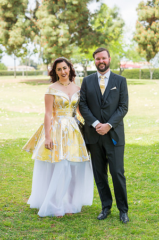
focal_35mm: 70
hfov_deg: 19.4
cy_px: 120
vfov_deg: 28.9
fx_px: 465
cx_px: 80
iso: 500
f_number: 3.5
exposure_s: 1/2000
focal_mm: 70
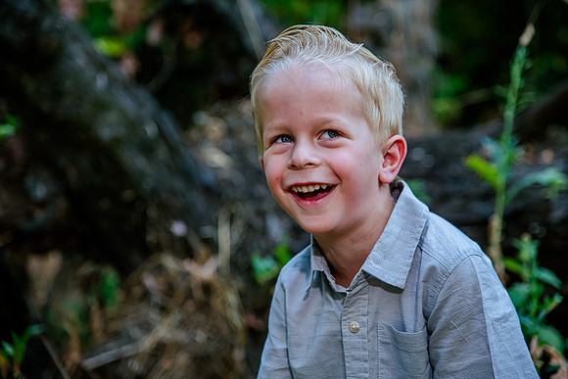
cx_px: 306
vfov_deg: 12.1
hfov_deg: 18.1
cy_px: 175
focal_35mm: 113
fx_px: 1783
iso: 800
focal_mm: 105
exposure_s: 1/320
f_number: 4
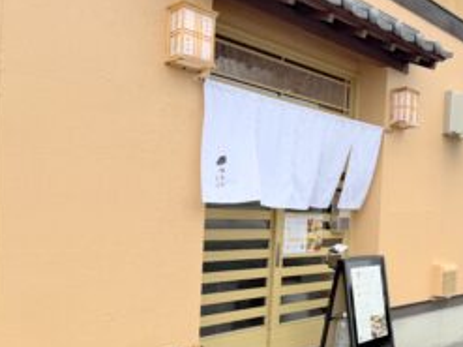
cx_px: 328
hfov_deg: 51.1
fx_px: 468
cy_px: 218
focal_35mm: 35
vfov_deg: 40.4
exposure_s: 1/2801
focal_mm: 6.76
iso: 80
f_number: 1.78
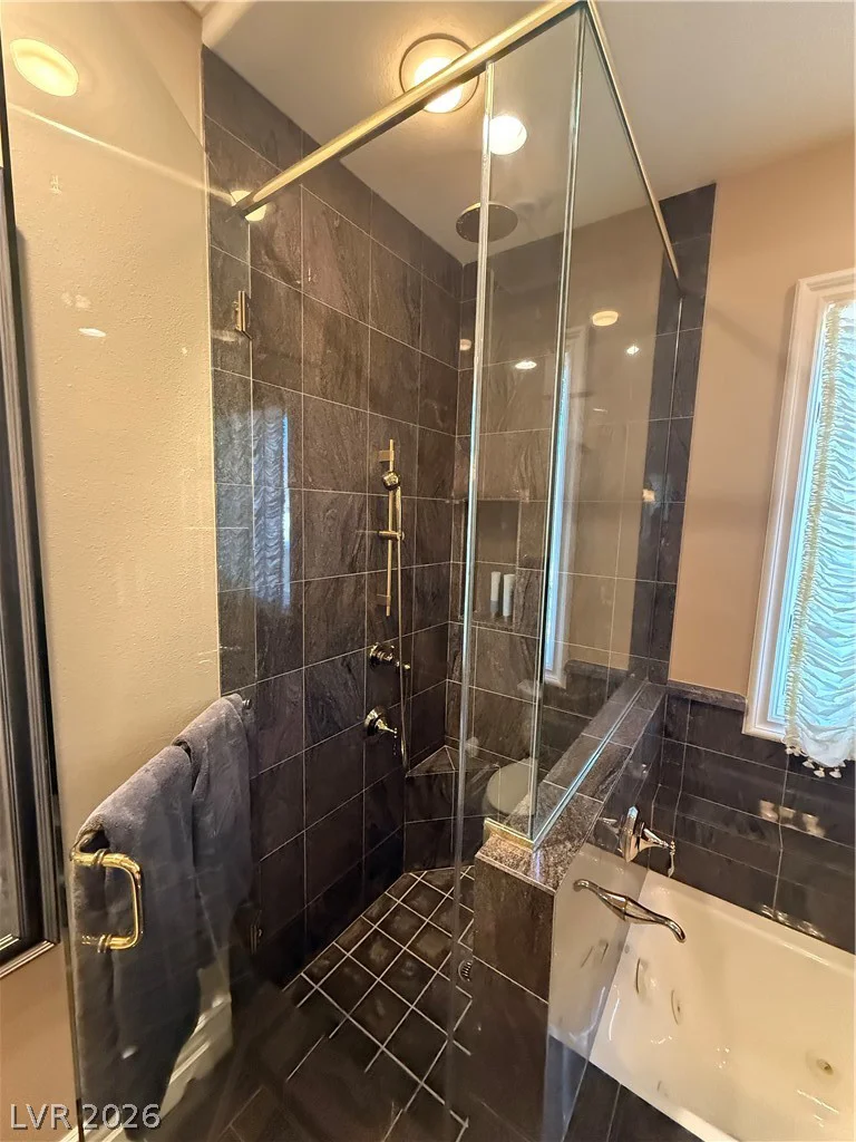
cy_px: 571
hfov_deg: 85.7
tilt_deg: -6.6
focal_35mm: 14
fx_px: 462
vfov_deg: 102.1
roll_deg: -1.5
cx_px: 428
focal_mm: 2.22
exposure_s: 1/60
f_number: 2.2
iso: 1250
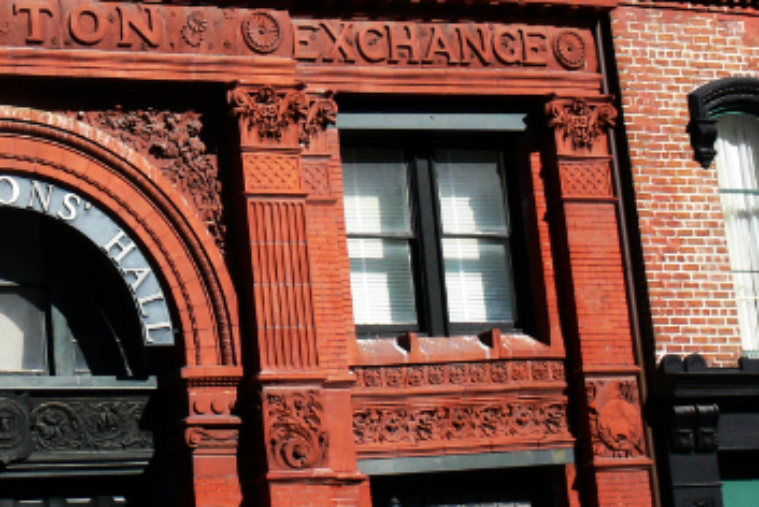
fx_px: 2173
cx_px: -13
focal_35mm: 103
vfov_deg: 13.2
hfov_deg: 19.2
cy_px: 75
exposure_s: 1/160
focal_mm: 7.4
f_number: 5.6
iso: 80
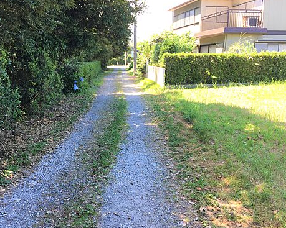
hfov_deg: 48.9
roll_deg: -0.3
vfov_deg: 40.1
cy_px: 111
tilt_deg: -10.9
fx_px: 313
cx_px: 121
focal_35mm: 37
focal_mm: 4.15
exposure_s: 1/120
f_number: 2.2
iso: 25
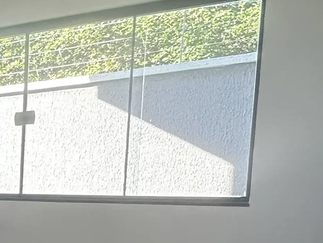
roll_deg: +0.6
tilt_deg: -5.7
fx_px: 569
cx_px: -271
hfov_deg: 20.8
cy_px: 225
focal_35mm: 61
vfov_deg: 23.3
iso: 100
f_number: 2.2
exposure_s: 1/99
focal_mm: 2.22
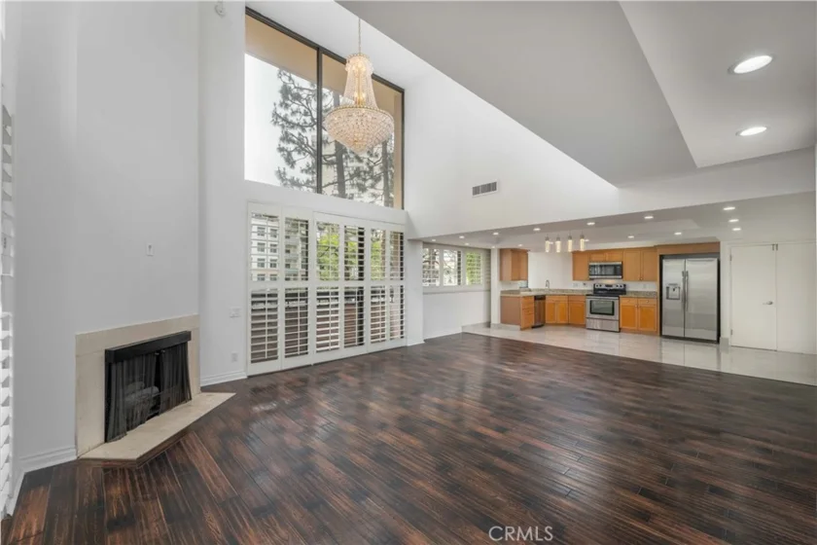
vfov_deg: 81.2
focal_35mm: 14
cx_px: 408
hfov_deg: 104.3
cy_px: 272
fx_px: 318
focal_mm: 14
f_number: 9
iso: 320
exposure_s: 1/160
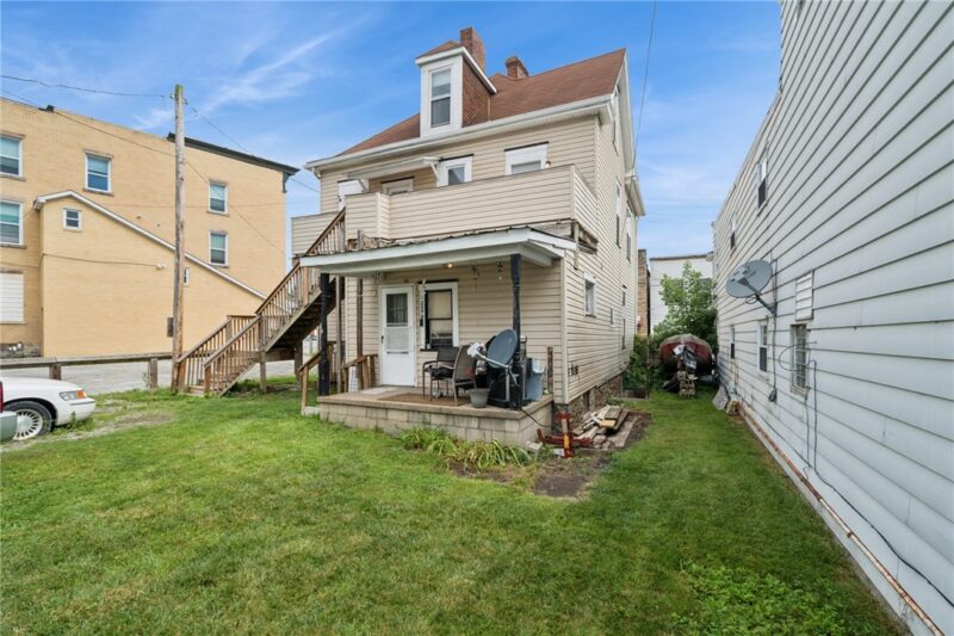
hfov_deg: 96.7
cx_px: 477
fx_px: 424
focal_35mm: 16
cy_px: 318
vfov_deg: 73.7
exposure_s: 1/50
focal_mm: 16
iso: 100
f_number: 11
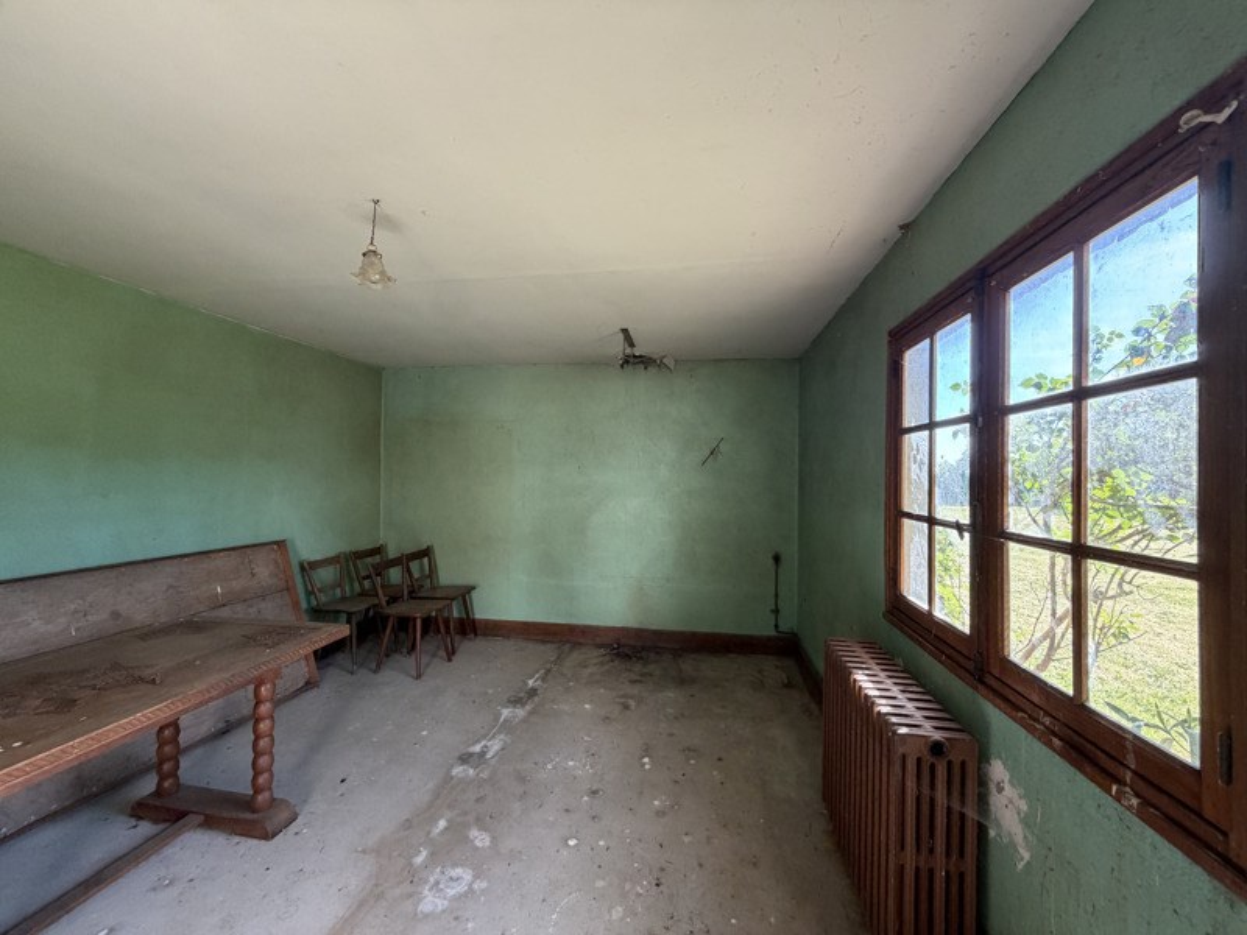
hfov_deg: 102.1
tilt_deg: +1.0
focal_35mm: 14
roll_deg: +0.4
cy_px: 468
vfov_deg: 85.7
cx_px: 624
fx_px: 504
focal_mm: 2.22
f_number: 2.2
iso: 200
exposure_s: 1/121
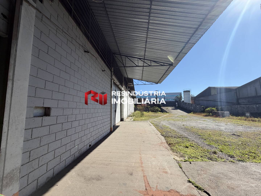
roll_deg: +1.4
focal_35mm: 14
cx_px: 130
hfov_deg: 102.1
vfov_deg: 85.7
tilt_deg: +5.1
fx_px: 106
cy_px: 98
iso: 32
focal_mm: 2.22
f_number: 2.2
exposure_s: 1/770
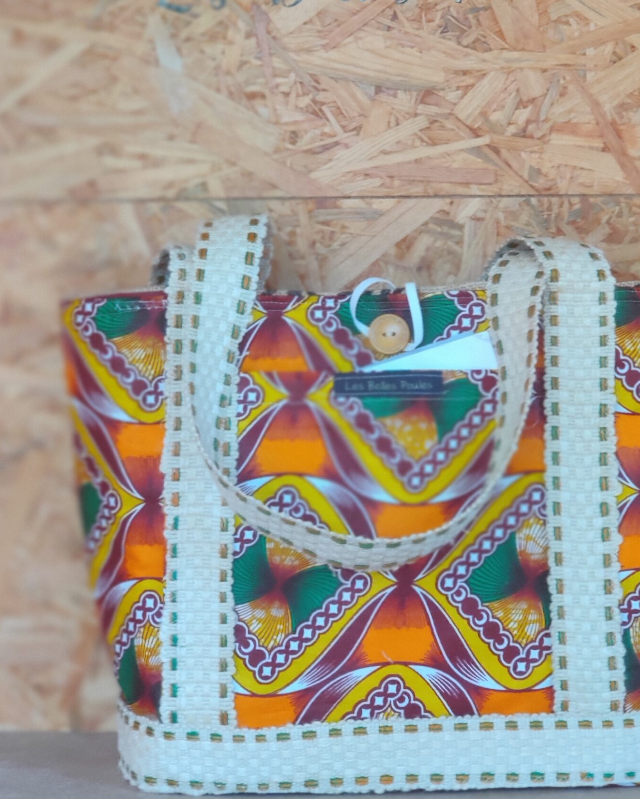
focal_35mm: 110
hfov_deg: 14.0
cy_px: 315
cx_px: 424
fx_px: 2604
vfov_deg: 17.4
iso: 2000
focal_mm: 6.95
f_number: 2.44
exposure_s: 1/50
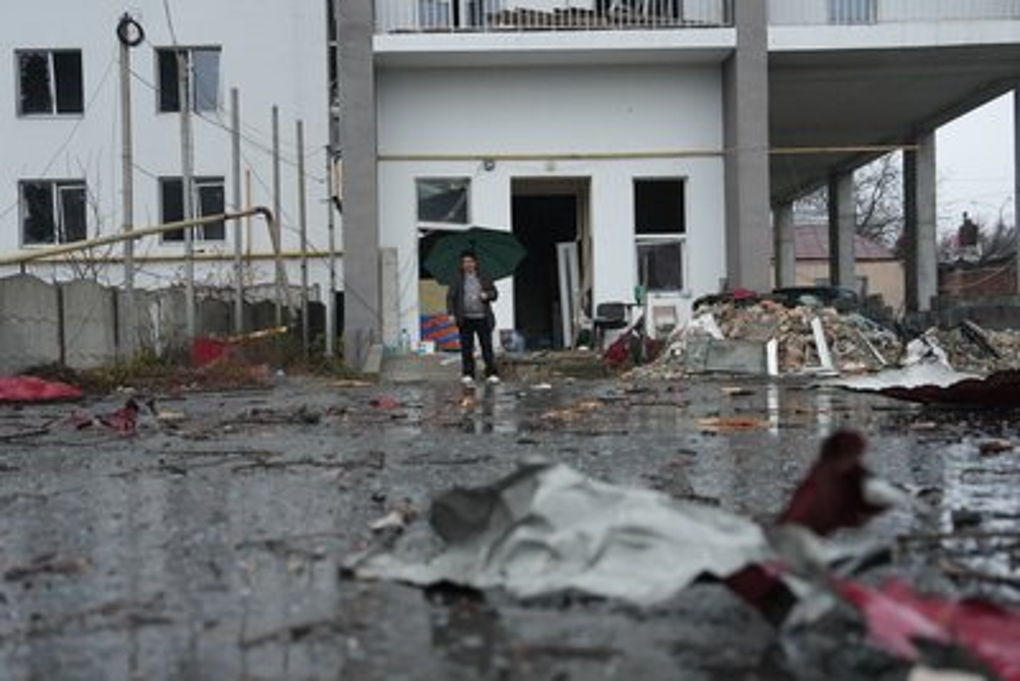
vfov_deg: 23.8
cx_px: 510
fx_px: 1615
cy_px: 340
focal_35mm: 57
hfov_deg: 35.0
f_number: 2.8
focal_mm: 57
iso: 2000
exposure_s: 1/160
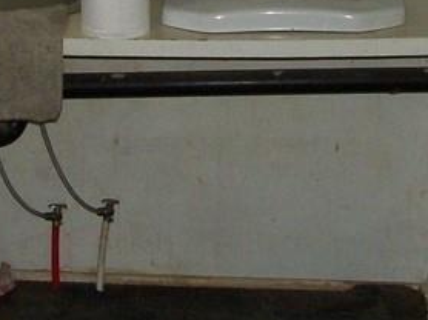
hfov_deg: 16.7
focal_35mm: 118
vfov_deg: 12.3
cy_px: -35
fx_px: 1458
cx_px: 159
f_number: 2.9
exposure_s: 1/500
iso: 250
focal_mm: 5.7
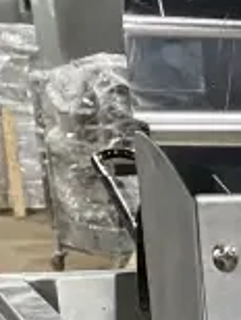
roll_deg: -2.6
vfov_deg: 12.9
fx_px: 1268
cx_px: 627
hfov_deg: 9.4
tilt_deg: -21.5
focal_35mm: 137
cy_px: 593
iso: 250
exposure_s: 1/60
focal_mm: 4.25
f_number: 1.8
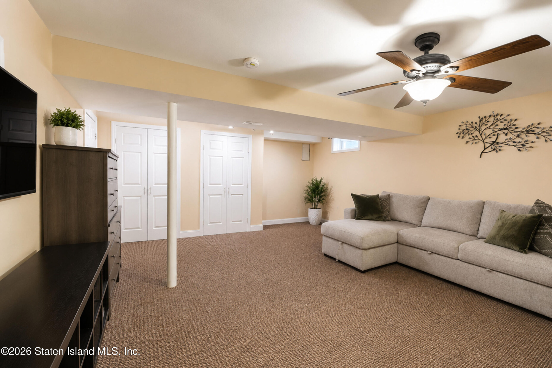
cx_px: 276
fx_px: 230
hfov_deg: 100.4
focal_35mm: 15
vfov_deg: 77.3
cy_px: 184
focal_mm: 10
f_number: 4.5
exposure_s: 1/25
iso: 2000
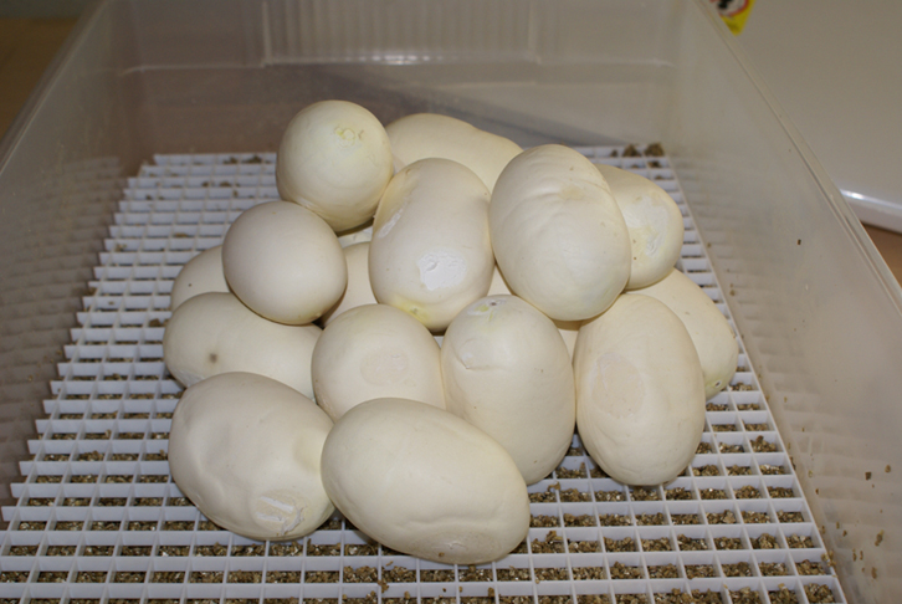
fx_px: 1317
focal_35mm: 52
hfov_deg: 37.8
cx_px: 451
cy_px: 302
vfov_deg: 25.8
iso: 400
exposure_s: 1/60
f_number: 5.6
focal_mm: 35
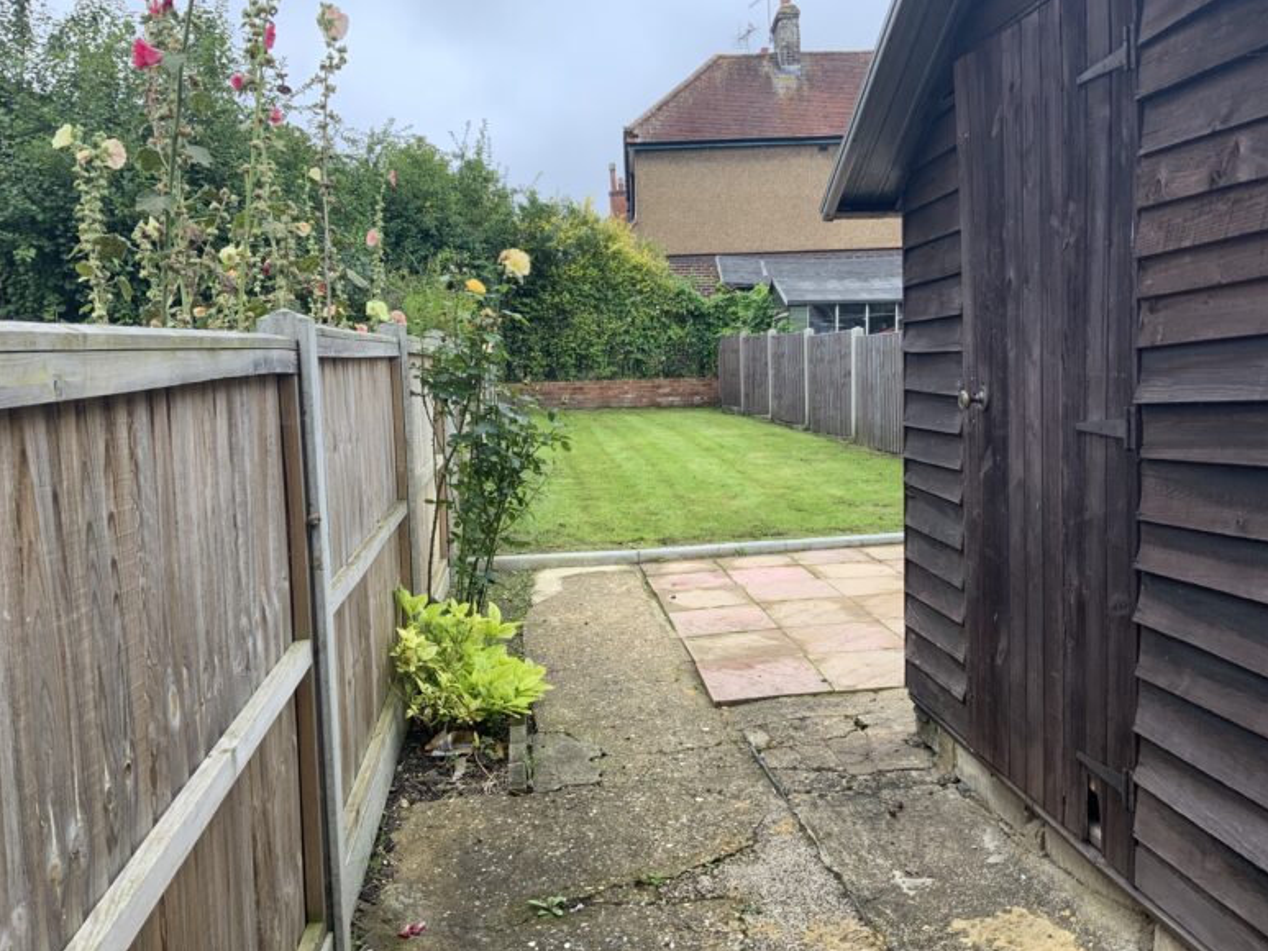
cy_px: 479
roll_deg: +1.2
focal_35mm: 30
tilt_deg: -5.4
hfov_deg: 60.0
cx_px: 643
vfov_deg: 46.8
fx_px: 1099
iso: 32
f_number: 1.8
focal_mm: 3
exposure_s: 1/122
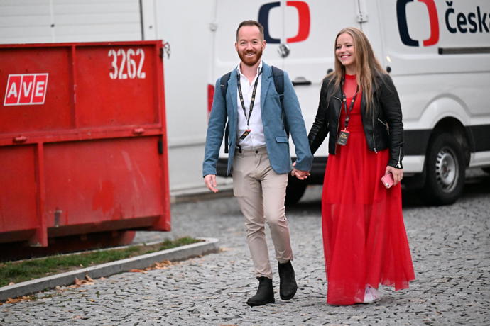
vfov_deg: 7.8
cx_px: 245
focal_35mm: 175
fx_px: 2382
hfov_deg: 11.7
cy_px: 163
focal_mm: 175
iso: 16000
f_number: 2.8
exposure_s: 1/320
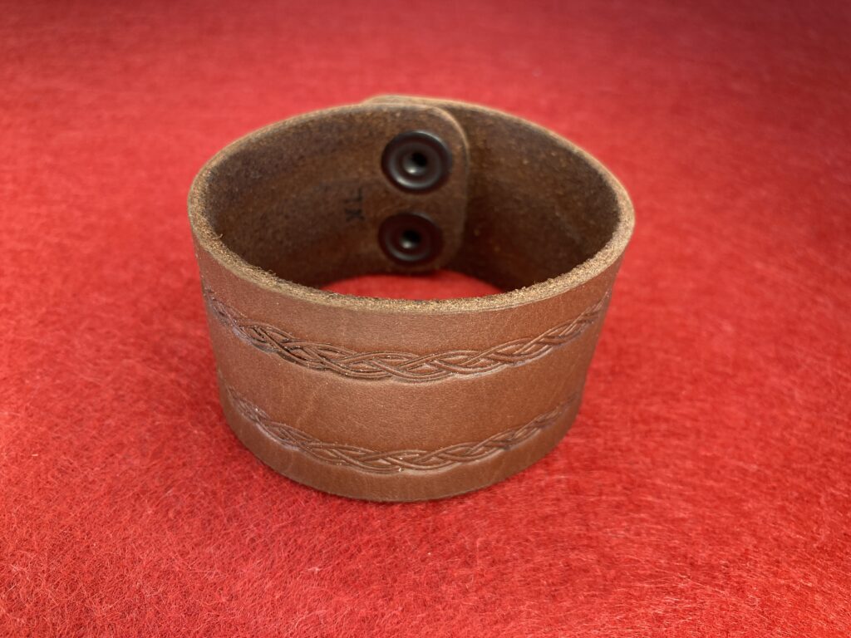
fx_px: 688
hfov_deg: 63.4
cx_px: 426
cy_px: 319
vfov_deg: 49.7
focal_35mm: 28
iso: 100
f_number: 1.8
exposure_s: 1/55
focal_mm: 3.99
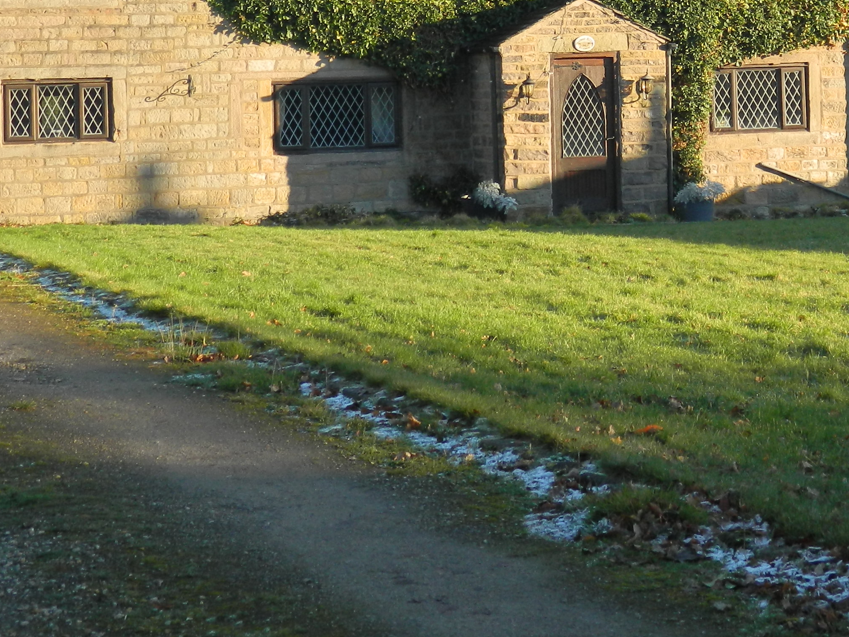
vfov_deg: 14.4
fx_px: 2477
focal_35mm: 101
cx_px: 631
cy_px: 2
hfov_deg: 19.3
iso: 80
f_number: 3.6
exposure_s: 1/200
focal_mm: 8.4
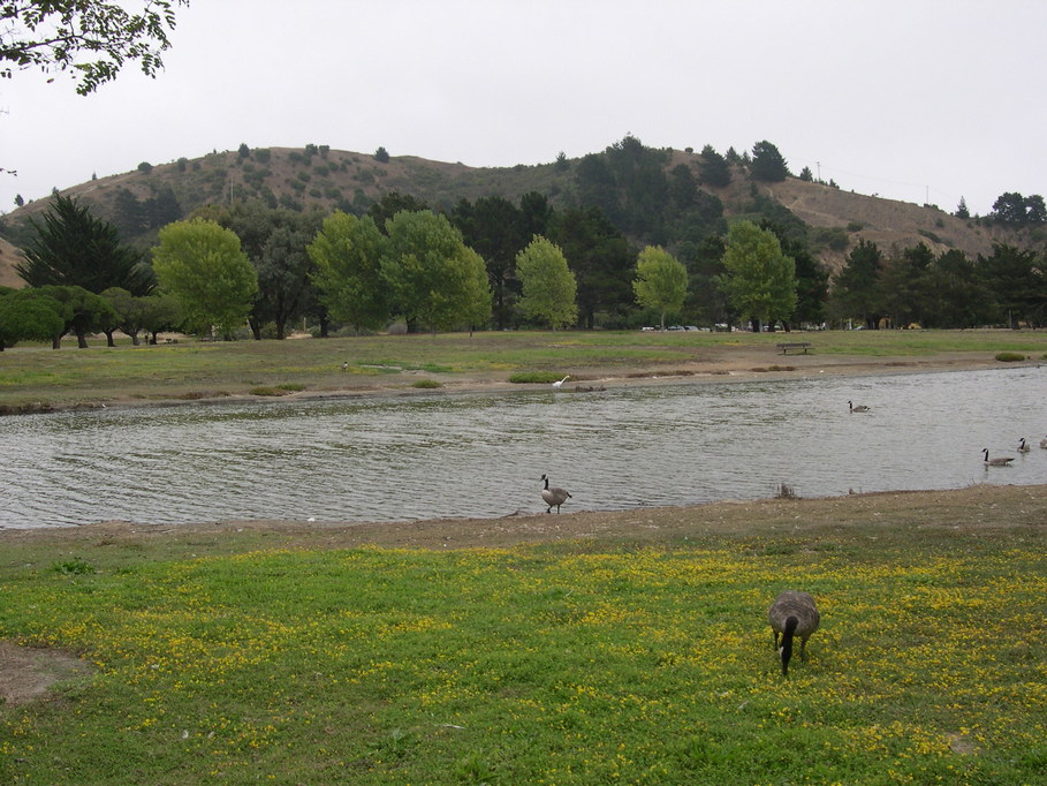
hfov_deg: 49.0
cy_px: 393
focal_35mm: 38
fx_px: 1150
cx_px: 524
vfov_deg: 37.7
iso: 100
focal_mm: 8
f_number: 7.6
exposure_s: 1/95.3
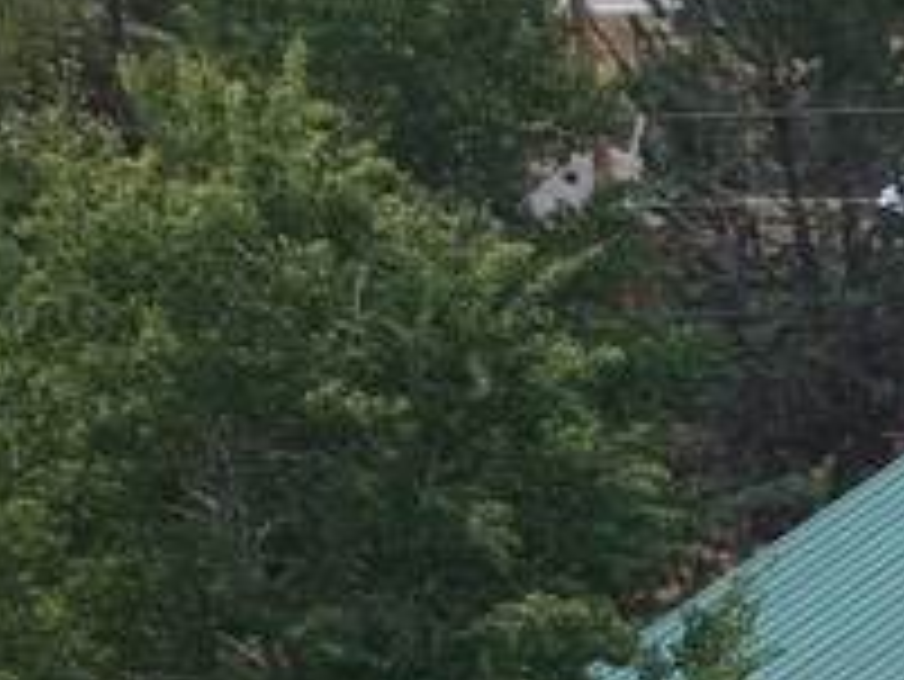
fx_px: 4155
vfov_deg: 9.0
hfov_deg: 11.0
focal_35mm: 159
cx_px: 1961
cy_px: 1171
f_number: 2.6
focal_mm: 4.49
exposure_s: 1/1000
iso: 100
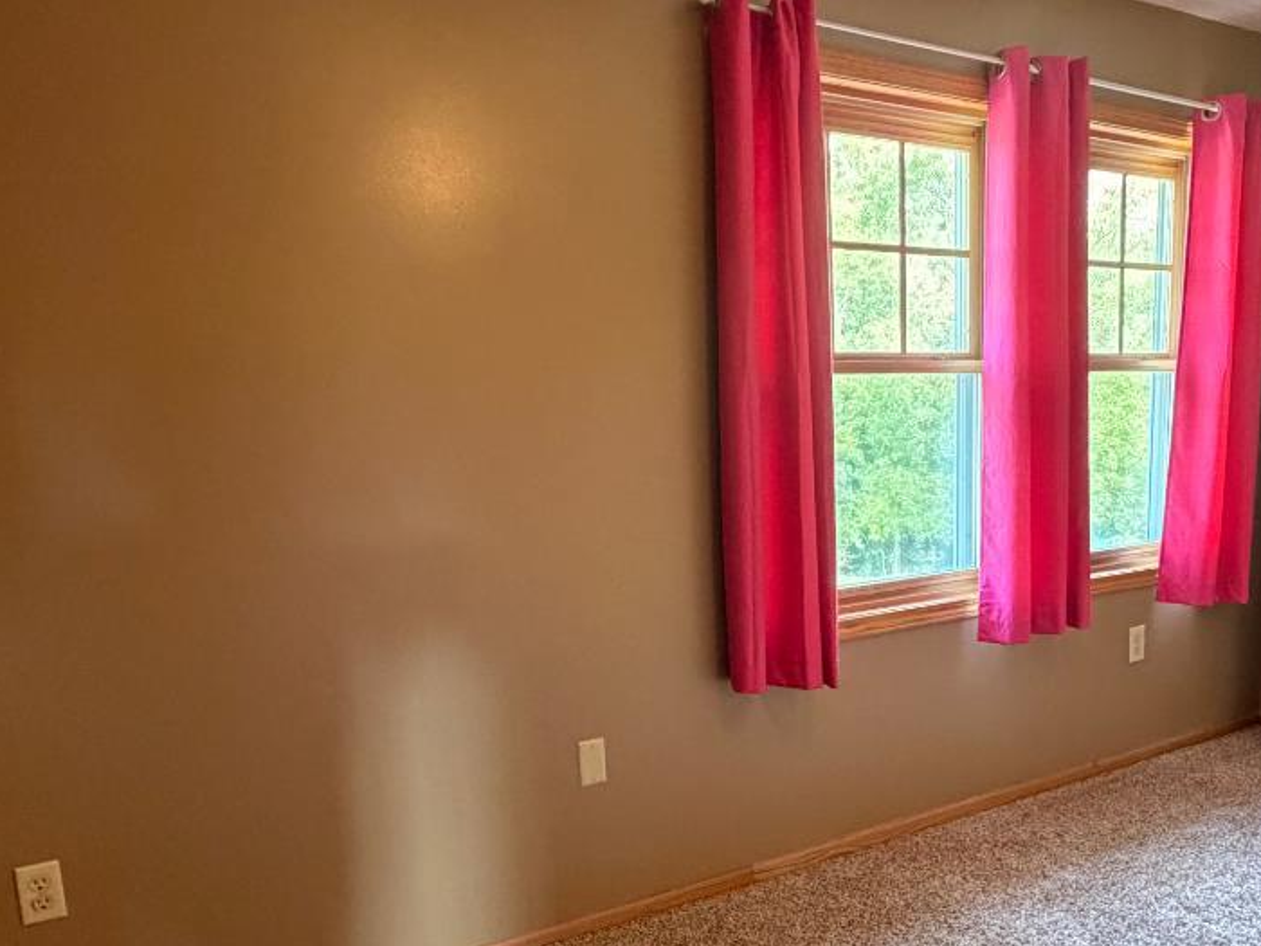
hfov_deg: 59.4
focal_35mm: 30
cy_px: 637
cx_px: 766
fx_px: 1093
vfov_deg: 46.0
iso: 640
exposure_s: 1/60
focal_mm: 2.22
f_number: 2.2
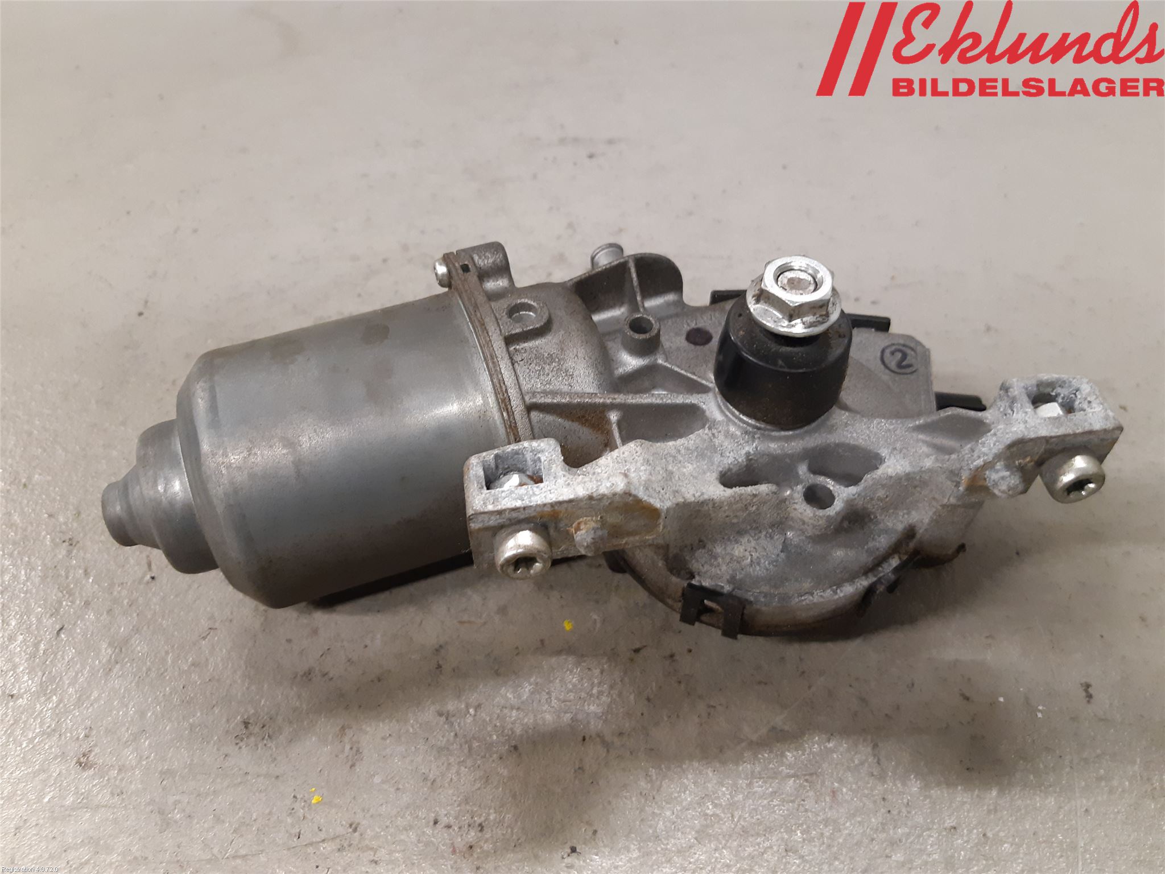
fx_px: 875
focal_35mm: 26
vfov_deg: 53.1
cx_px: 582
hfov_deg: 67.3
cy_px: 437
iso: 200
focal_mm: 3.93
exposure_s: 1/50
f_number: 1.7
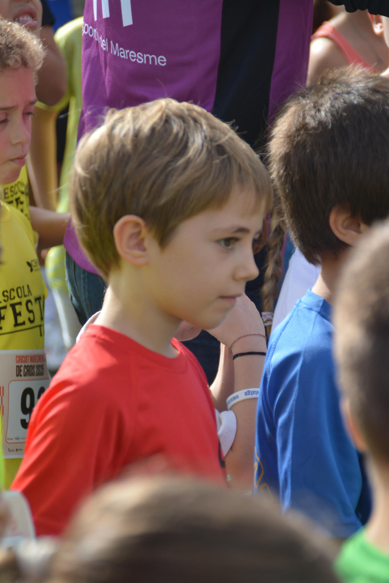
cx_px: 194
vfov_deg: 6.9
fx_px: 4863
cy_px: 292
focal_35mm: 300
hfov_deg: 4.6
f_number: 6.3
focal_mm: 200
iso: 400
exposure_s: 1/1000
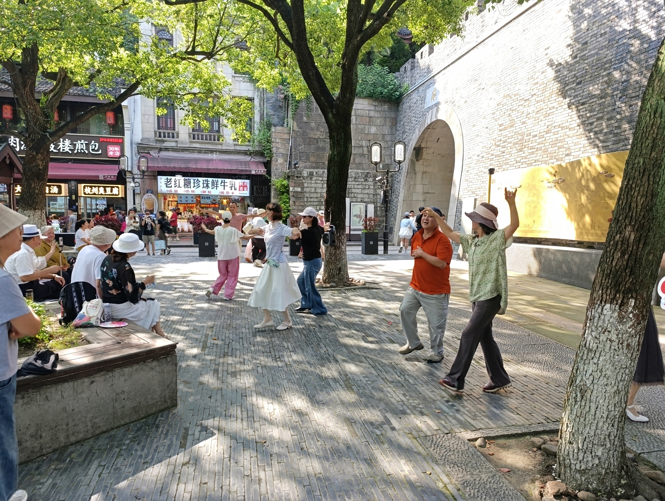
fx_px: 442
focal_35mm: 23
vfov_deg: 59.0
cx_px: 332
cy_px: 250
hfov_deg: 73.8
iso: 64
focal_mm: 6.14
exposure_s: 1/100
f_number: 1.6
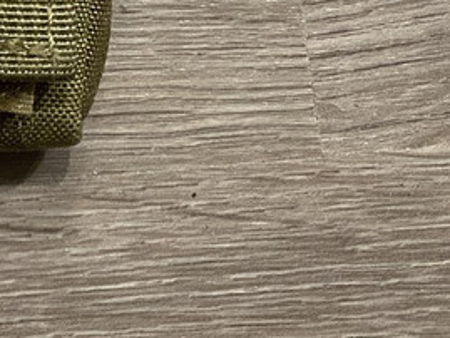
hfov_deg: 17.1
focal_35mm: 103
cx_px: -235
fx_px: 1340
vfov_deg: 12.8
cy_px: -305
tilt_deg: -79.1
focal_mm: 4.25
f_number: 1.8
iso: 500
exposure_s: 1/50
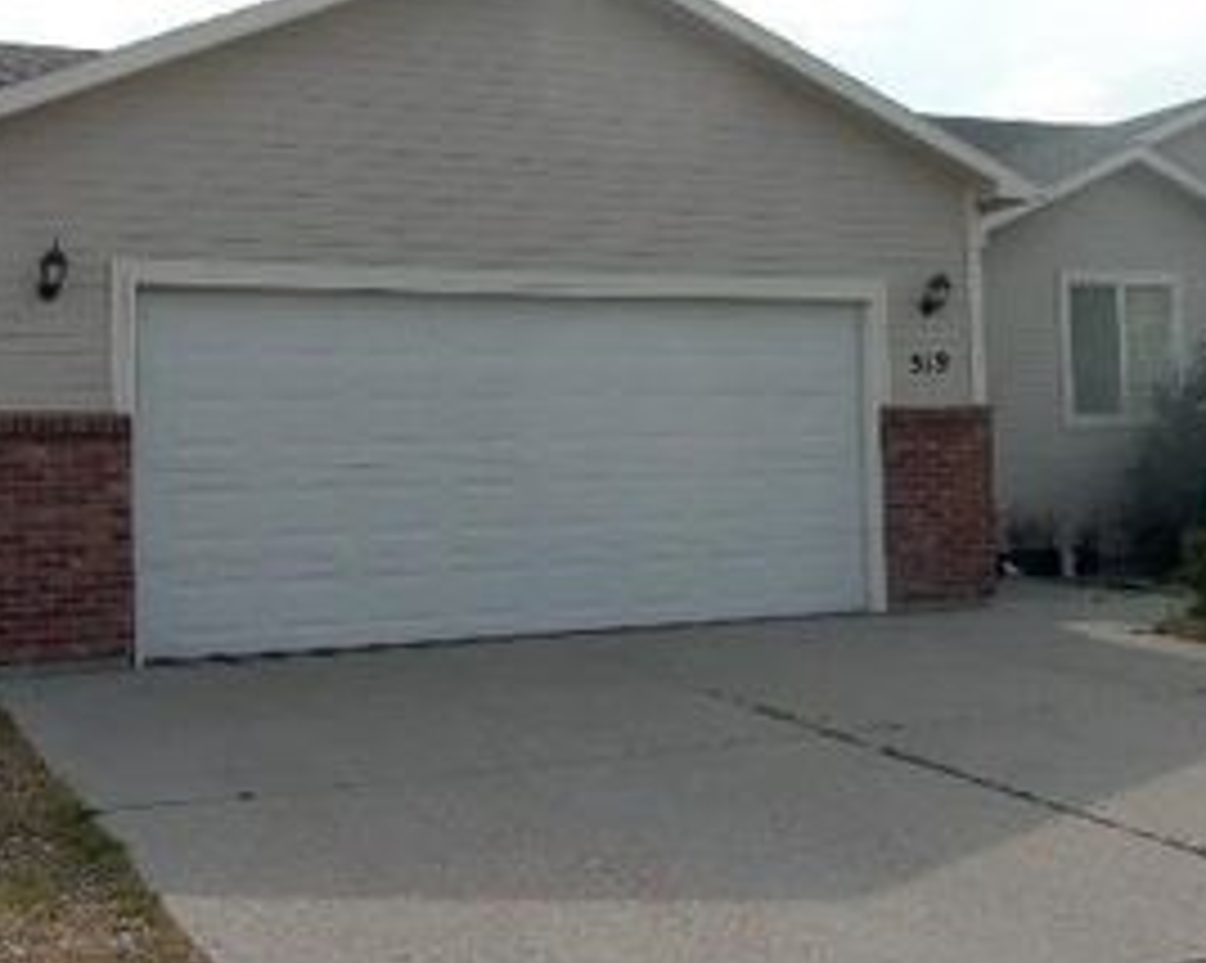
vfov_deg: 29.6
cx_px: 666
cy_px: 412
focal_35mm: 51
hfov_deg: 36.6
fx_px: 1819
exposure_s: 1/140
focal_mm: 5.1
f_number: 10.8
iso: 80
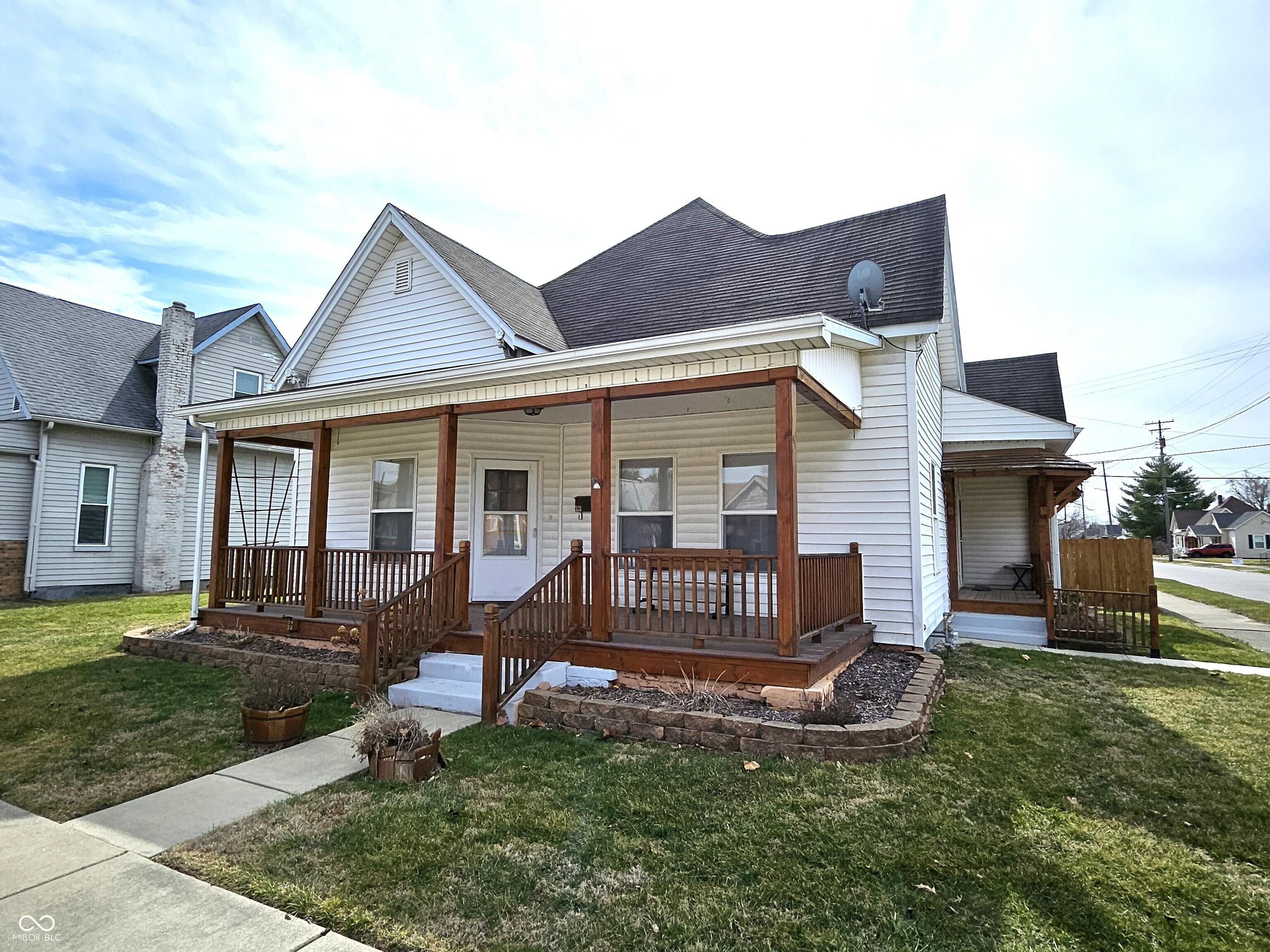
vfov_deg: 89.9
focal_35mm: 13
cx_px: 635
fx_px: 477
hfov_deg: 106.2
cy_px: 476
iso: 32
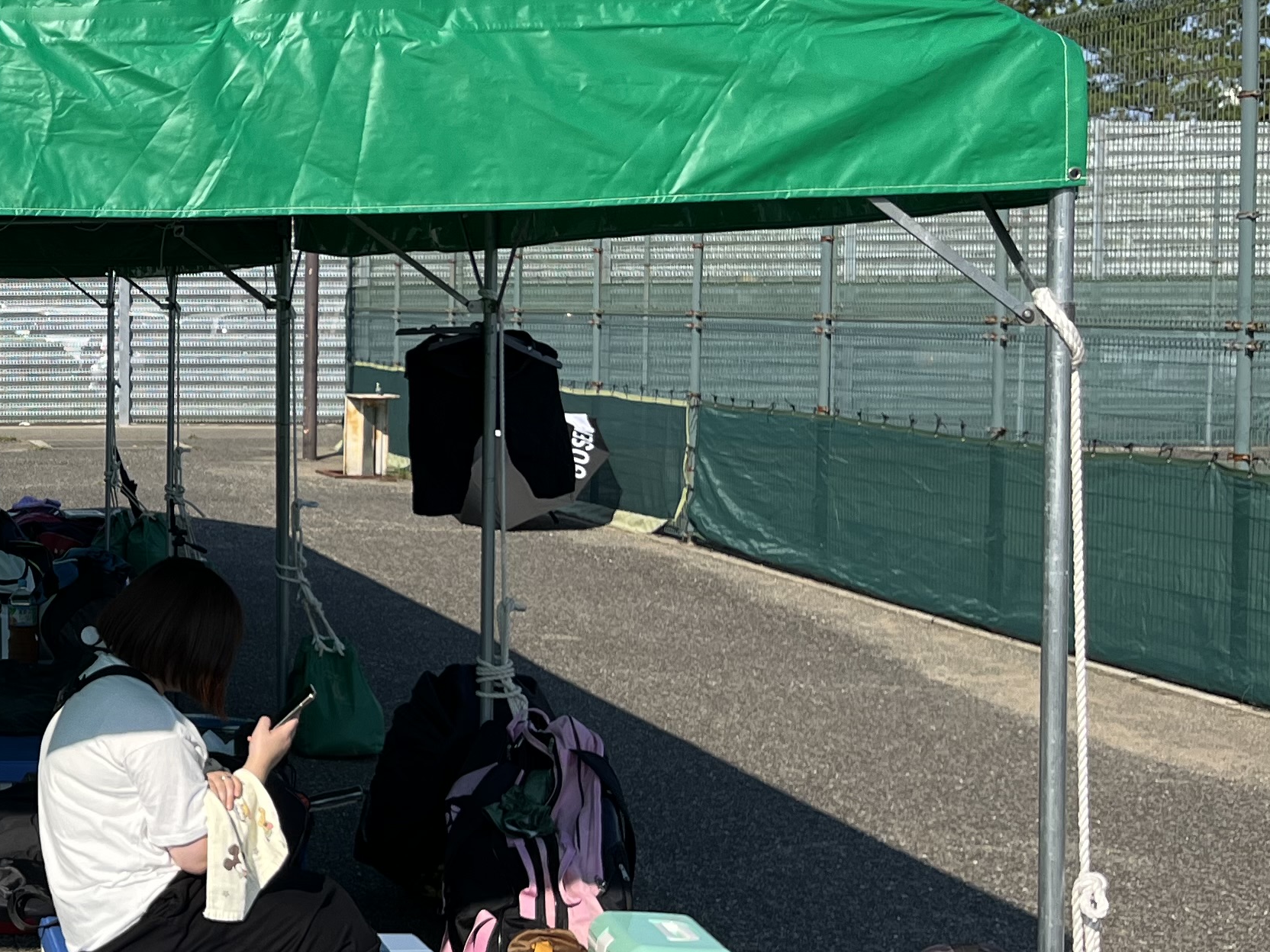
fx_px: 2311
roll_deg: -0.3
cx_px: -251
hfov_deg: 27.1
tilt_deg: -3.6
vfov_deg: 23.3
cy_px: 421
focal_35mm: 63
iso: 50
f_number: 1.6
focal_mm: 5.1
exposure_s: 1/3745
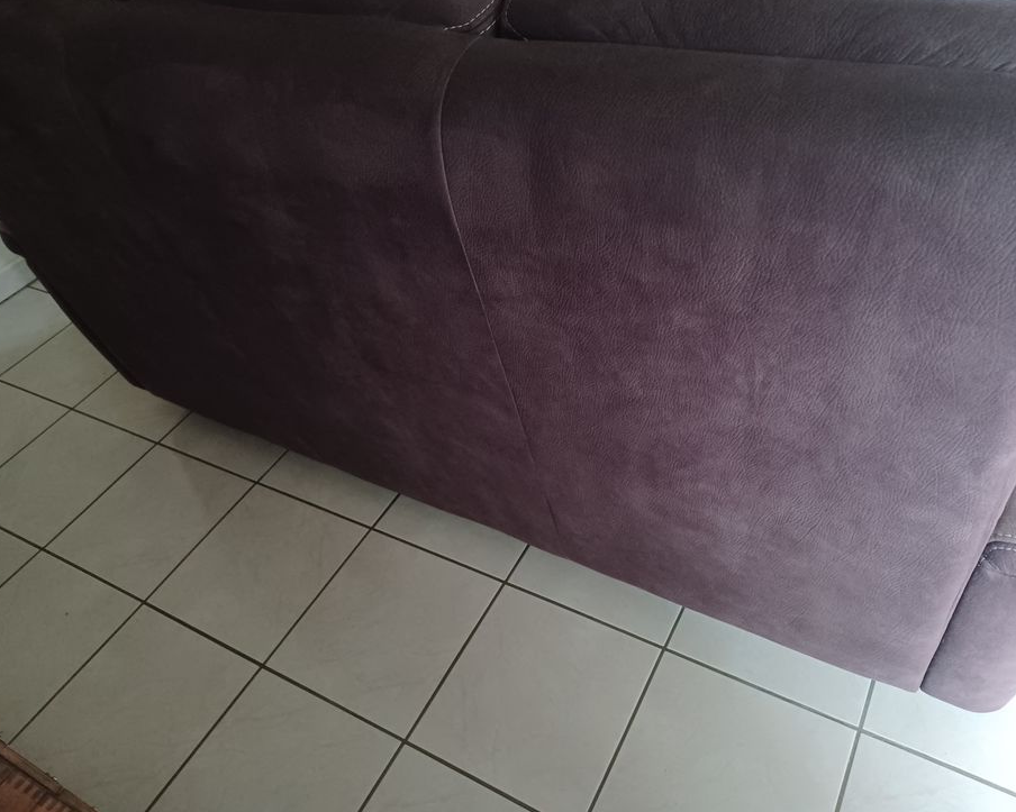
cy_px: 398
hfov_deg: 64.0
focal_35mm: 27
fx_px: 812
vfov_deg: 53.2
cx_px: 545
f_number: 1.8
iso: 1250
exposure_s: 1/20
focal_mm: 4.6
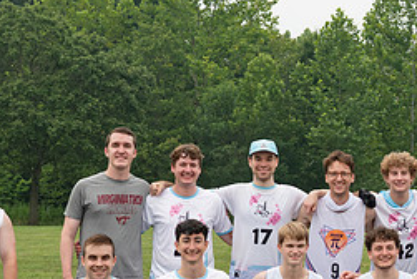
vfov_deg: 13.0
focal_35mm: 105
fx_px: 1218
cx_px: 406
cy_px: 208
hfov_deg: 19.0
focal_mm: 38
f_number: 5
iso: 320
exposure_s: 1/640
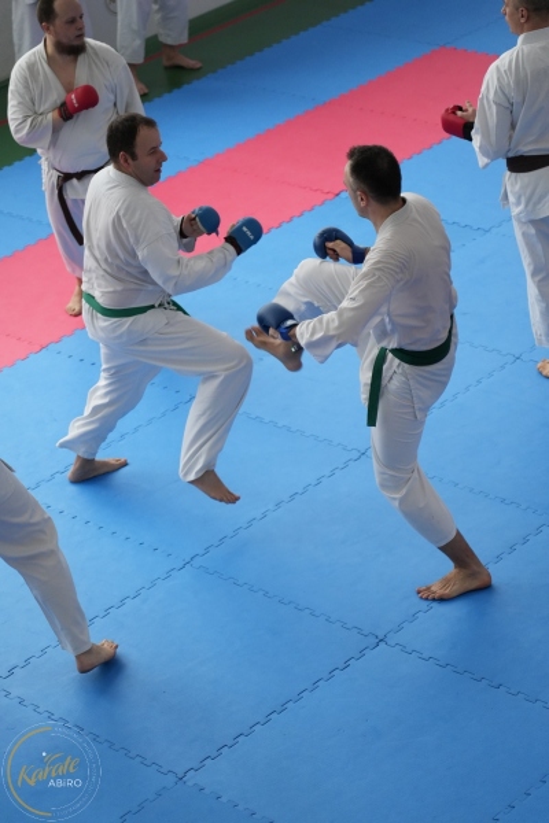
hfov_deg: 13.0
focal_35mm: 105
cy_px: 412
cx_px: 274
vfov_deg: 19.5
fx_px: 2402
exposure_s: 1/400
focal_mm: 105
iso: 3200
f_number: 4
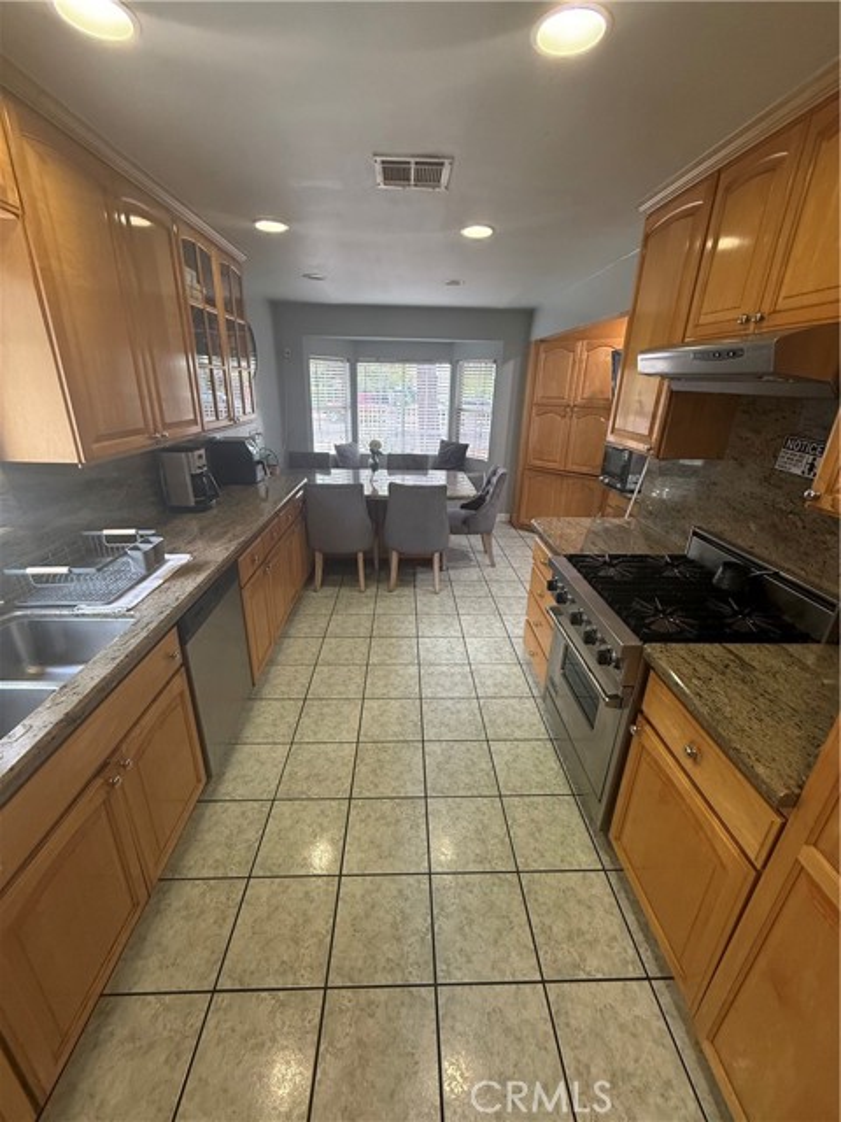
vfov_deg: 102.1
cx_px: 420
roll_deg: -1.1
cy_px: 561
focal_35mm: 14
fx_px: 454
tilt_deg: -21.0
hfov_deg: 85.7
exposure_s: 1/120
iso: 320
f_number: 2.2
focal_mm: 2.22
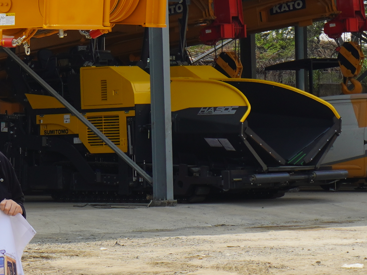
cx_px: -401
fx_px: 2164
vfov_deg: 7.3
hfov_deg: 9.0
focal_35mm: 204
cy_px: 143
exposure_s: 1/125
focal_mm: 33
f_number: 10
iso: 100
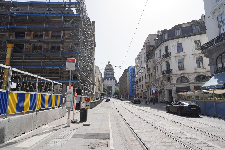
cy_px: 75
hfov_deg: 73.7
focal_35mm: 24
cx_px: 112
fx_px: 150
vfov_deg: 53.1
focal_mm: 24
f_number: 16
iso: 100
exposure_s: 1/100
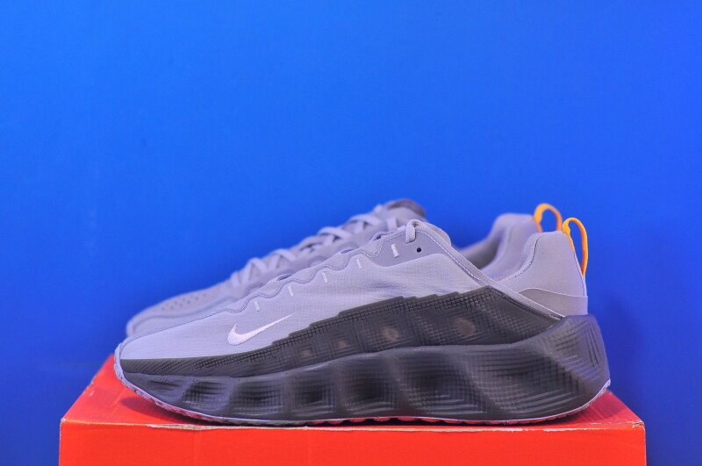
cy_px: 233
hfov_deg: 27.0
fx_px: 1460
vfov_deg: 18.1
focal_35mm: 75
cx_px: 351
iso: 250
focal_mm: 50
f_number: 2.5
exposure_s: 1/320
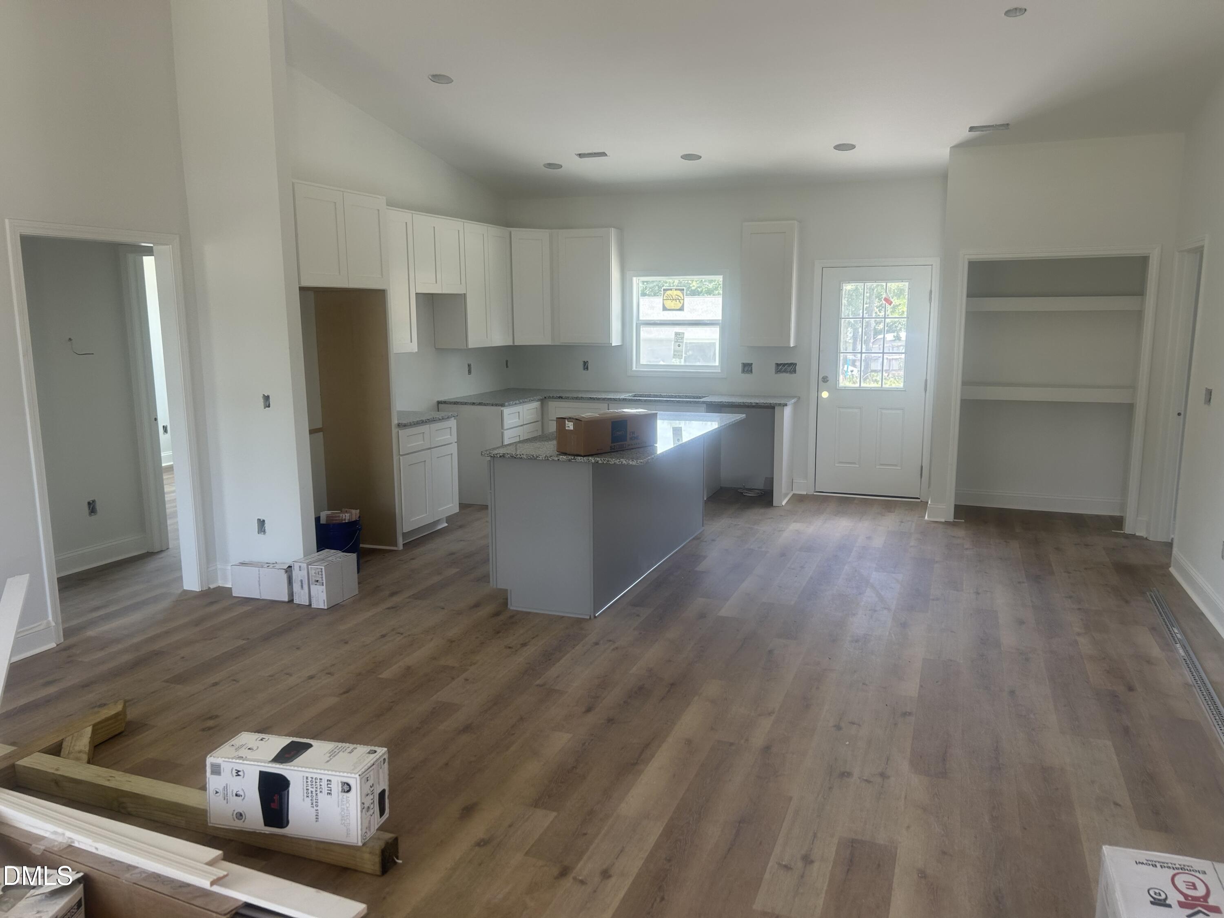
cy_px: 459
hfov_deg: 67.3
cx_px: 612
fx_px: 919
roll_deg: +0.4
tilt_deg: -8.9
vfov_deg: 53.1
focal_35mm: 26
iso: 32
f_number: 1.5
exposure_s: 1/132
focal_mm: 5.7
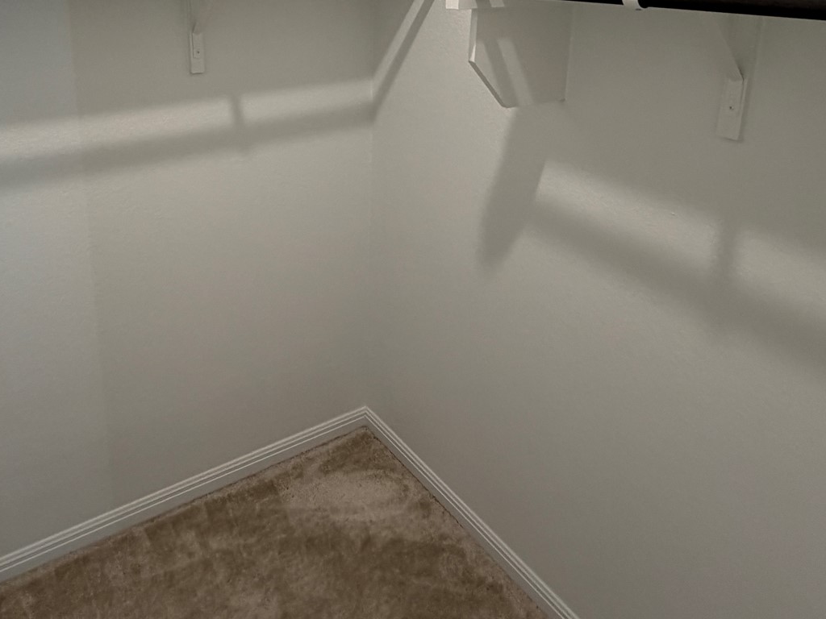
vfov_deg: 46.9
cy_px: 116
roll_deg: +1.3
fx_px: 668
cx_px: 316
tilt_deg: -14.5
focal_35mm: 28
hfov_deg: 62.7
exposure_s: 1/120
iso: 250
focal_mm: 2.22
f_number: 2.2
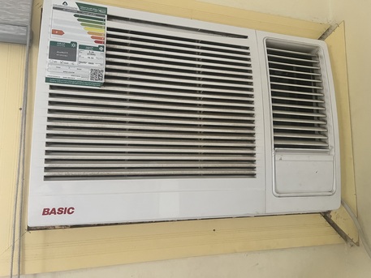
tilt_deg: +7.2
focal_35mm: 26
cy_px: 139
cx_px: 186
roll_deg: +0.5
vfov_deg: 53.1
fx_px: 279
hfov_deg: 67.3
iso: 500
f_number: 1.5
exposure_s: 1/40
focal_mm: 5.7
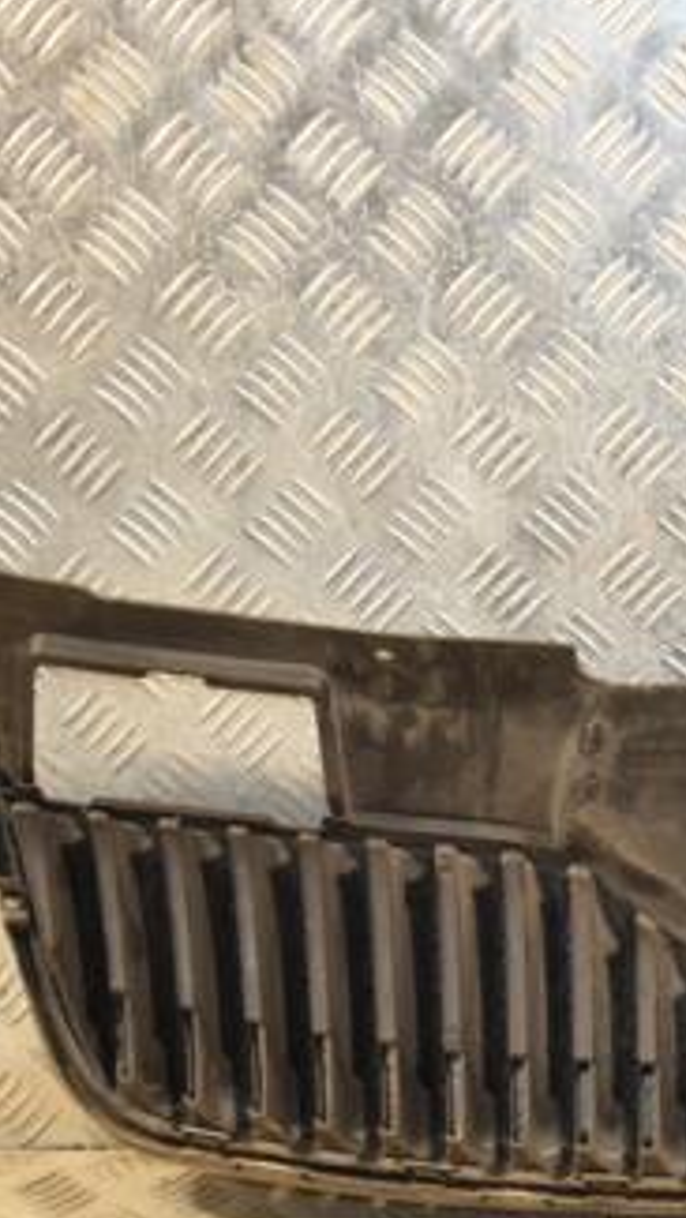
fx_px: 2811
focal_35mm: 87
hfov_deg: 13.6
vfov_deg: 24.4
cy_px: 723
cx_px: 761
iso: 800
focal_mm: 30
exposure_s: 1/100
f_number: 5
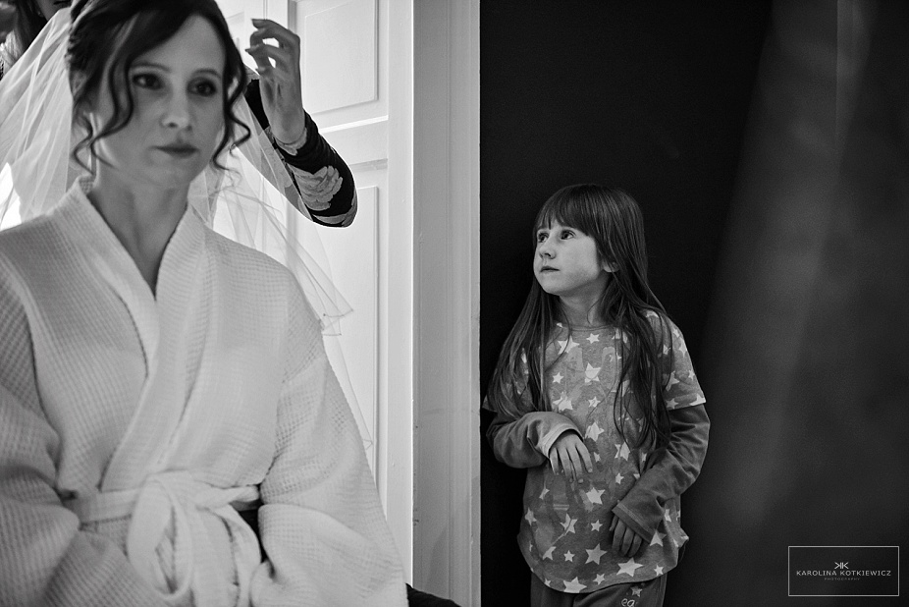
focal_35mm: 45
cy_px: 304
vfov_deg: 29.9
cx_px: 454
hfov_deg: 43.6
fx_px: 1137
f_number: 2.8
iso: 2200
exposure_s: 1/320
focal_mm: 45
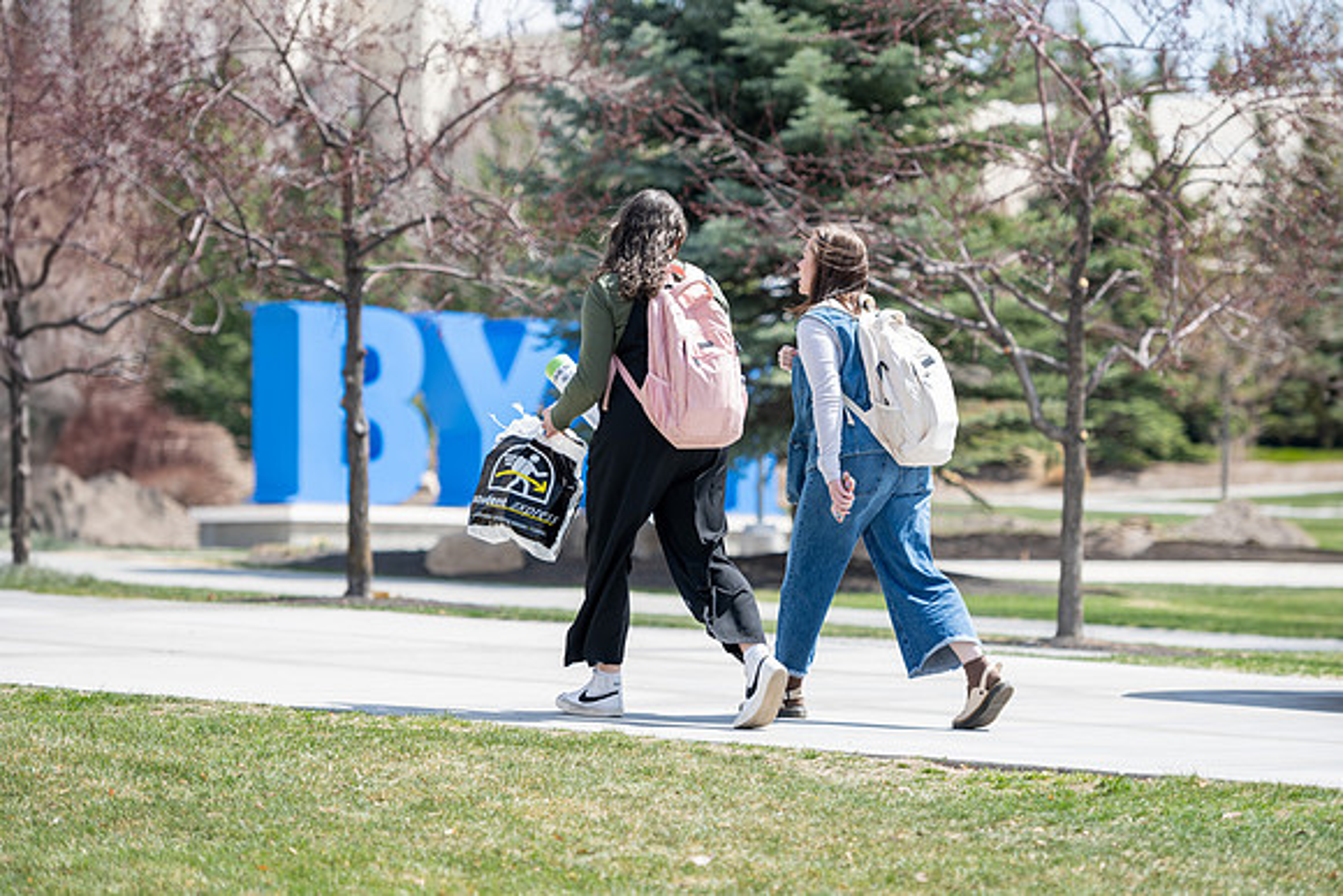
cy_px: 454
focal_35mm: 131
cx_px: 717
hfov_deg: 15.7
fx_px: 4883
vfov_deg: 10.5
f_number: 2.8
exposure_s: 1/800
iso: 80
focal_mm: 122
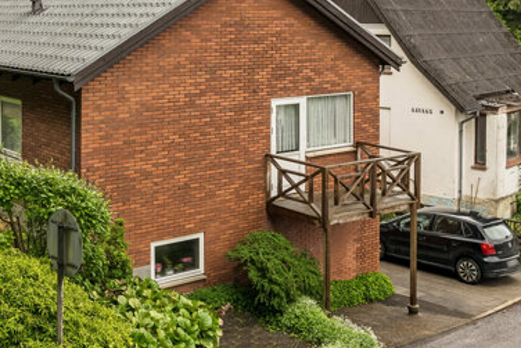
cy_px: 80
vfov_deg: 25.6
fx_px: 754
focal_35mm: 52
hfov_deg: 37.4
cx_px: 148
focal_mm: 24.5
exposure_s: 1/400
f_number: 8
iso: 800
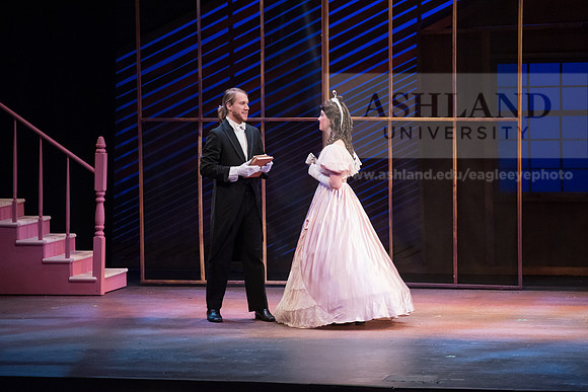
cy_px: 196
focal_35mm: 200
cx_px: 294
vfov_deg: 6.9
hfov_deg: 10.3
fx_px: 3267
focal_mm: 200
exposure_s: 1/400
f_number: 3.5
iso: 4000
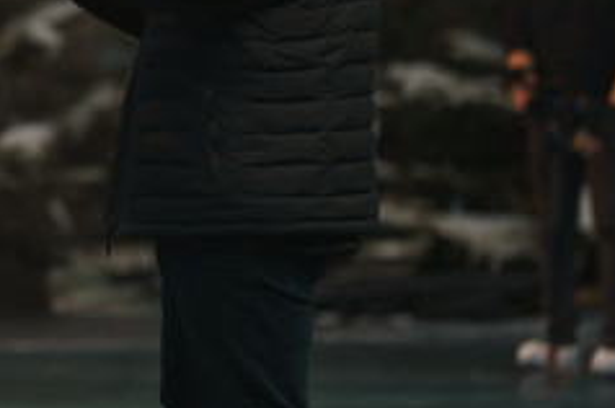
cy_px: 45
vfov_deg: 4.8
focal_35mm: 284
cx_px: -21
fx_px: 4845
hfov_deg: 7.2
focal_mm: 135
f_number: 2.5
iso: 1250
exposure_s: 1/160
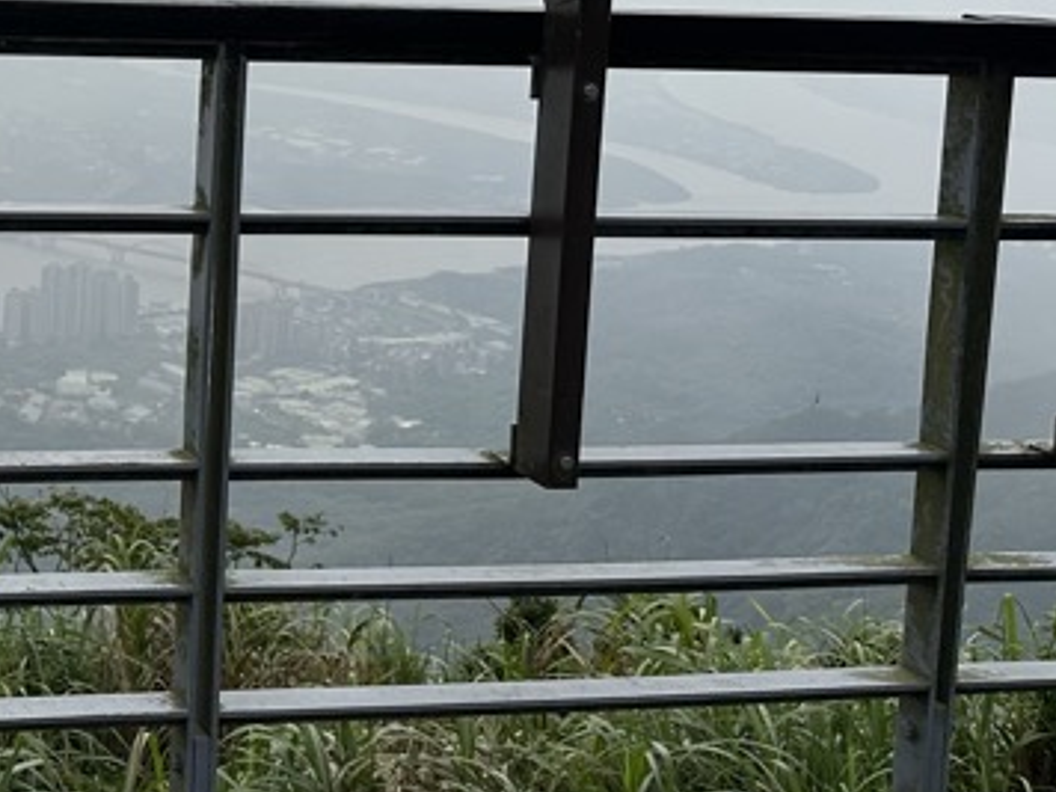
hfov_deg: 26.2
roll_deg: -2.1
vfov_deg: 20.7
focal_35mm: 69
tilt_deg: -3.7
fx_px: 2105
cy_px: 24
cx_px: -80
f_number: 1.78
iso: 80
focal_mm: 6.86
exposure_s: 1/15625
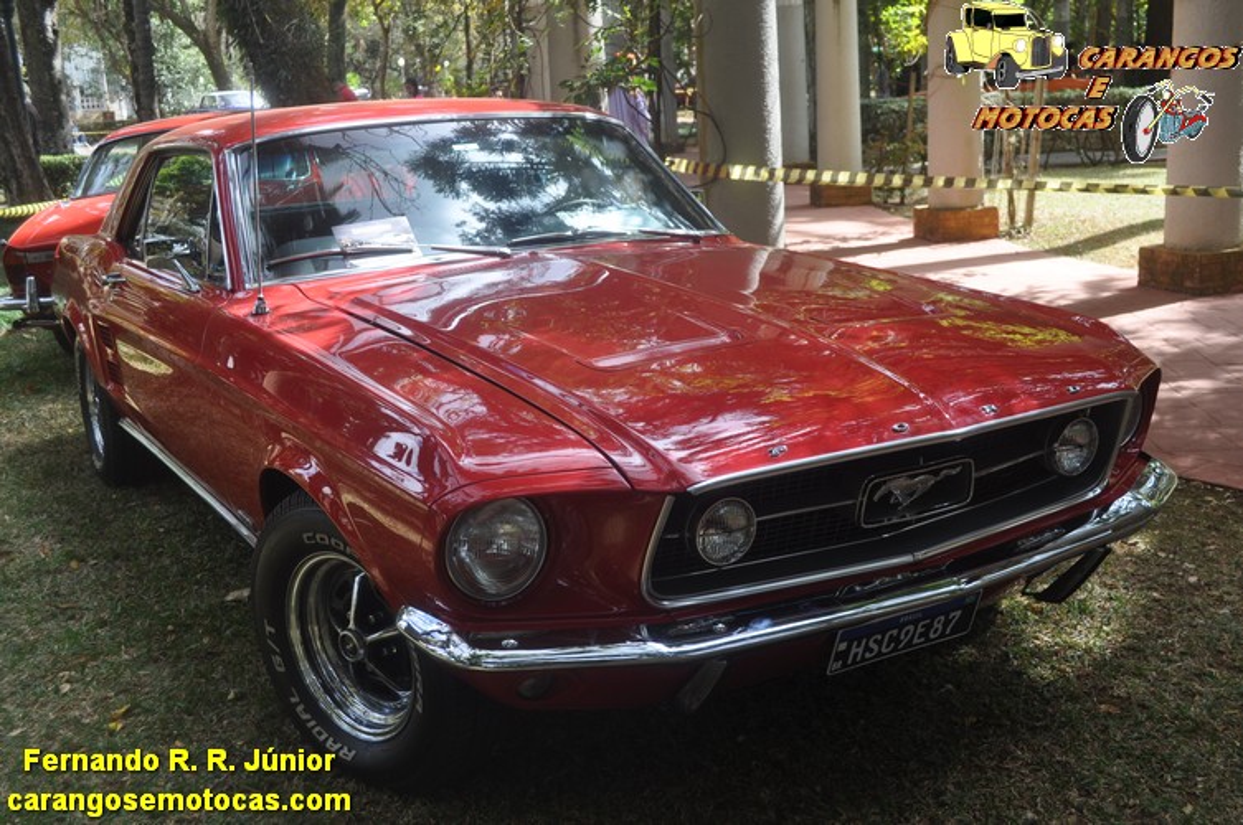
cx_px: 622
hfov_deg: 49.6
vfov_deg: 34.1
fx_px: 1345
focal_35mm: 39
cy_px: 412
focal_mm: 26
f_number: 6.3
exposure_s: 1/160
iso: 200
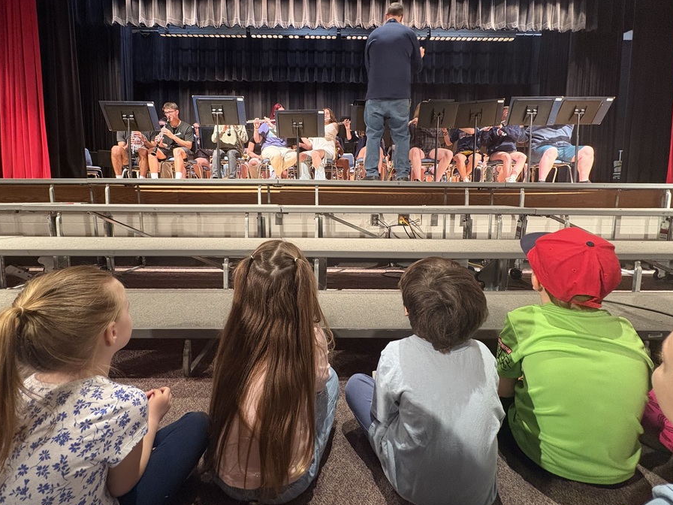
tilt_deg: -4.6
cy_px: 225
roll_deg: +0.2
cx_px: 321
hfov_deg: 94.4
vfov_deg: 77.9
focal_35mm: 16
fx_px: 311
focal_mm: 2.22
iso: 400
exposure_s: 1/60
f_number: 2.2
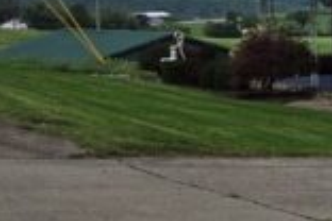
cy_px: 15
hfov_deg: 12.7
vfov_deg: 11.1
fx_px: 1134
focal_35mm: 123
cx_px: 811
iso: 25
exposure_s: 1/1176
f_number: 1.8
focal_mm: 5.4
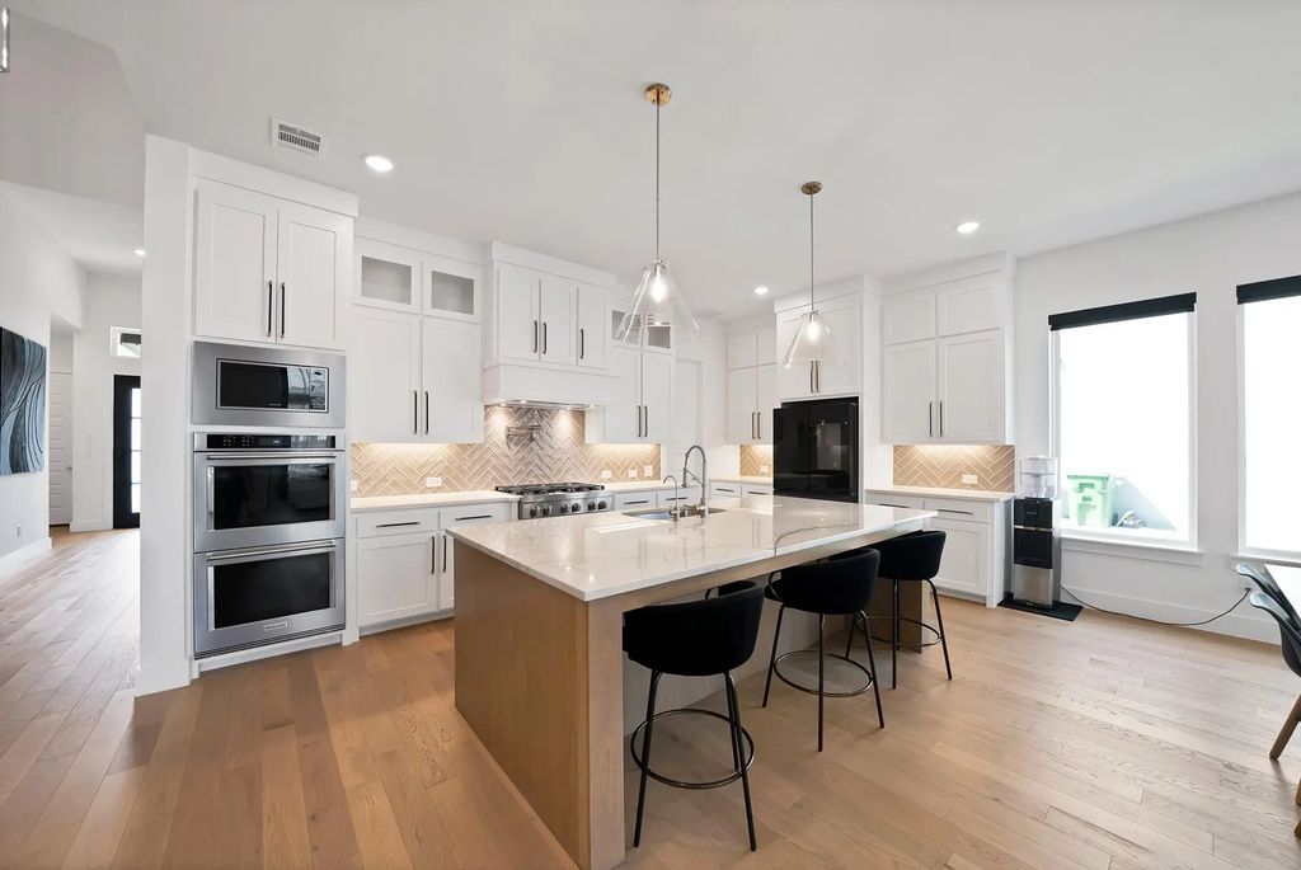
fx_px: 434
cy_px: 435
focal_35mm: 12
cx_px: 650
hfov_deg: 112.6
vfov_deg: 90.1
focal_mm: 12
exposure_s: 1/13
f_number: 9
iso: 640
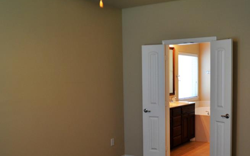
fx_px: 293
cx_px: 153
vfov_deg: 29.8
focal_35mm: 43
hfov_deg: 45.9
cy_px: 95
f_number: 3.5
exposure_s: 1/50
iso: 400
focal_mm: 18
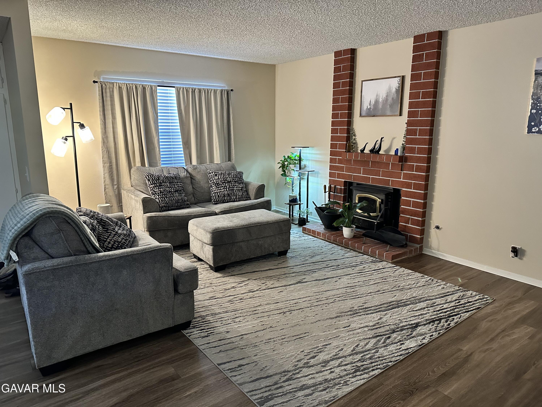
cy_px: 204
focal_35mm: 24
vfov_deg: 56.8
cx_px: 271
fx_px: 376
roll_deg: +0.1
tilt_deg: -12.1
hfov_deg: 71.6
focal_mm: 6.86
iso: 500
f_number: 1.78
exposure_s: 1/60
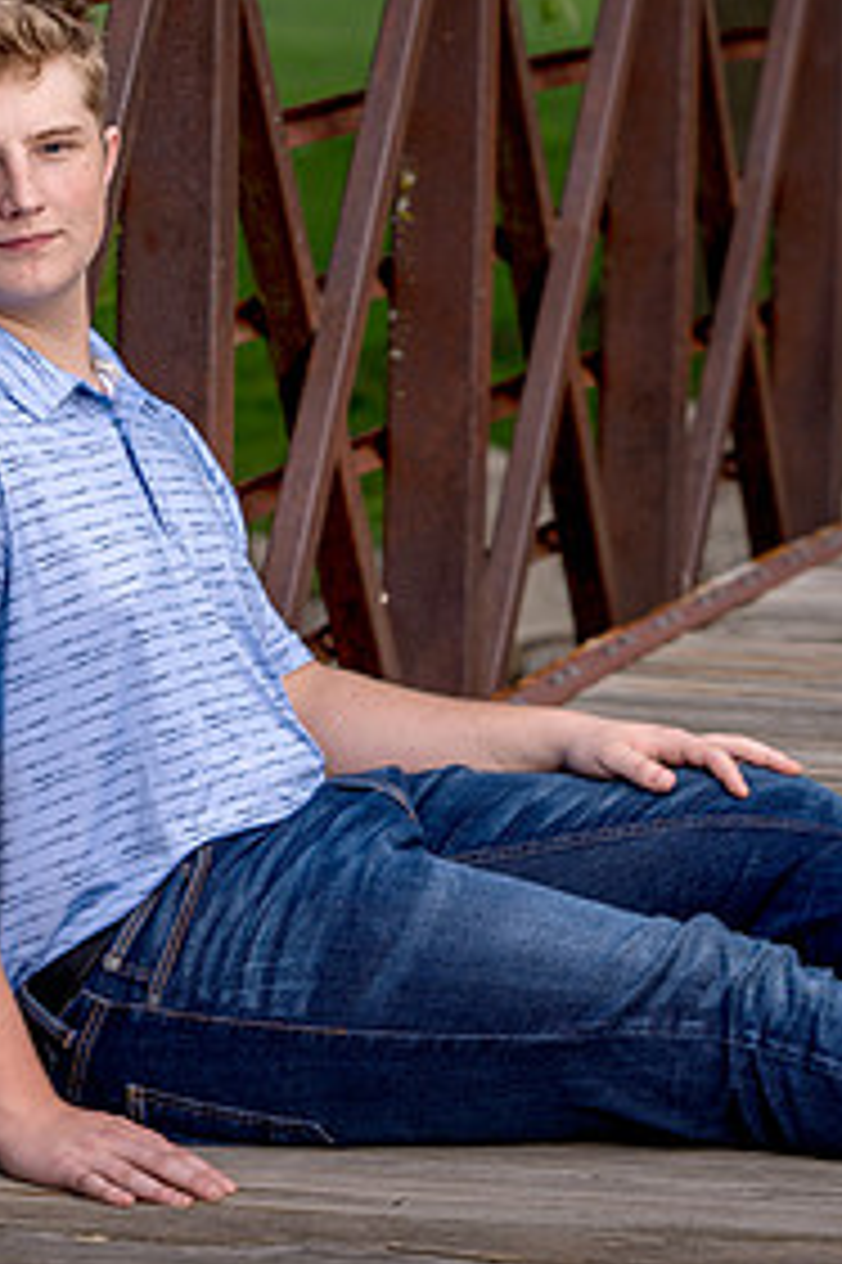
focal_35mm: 248
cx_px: 536
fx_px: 8711
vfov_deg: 8.3
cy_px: 538
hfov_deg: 5.5
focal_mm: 120
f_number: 5
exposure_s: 1/160
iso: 160
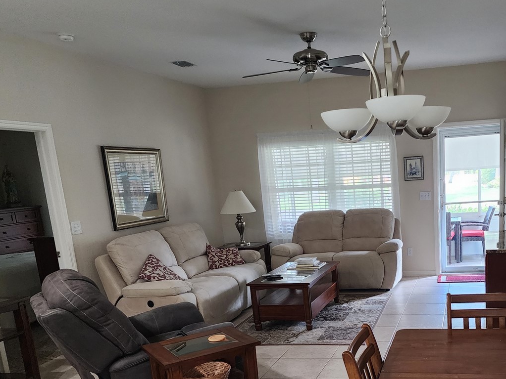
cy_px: 283
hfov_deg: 49.7
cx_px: 365
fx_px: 526
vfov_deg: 38.7
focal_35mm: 36
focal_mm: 6.4
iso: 640
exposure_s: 1/120
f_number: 1.8
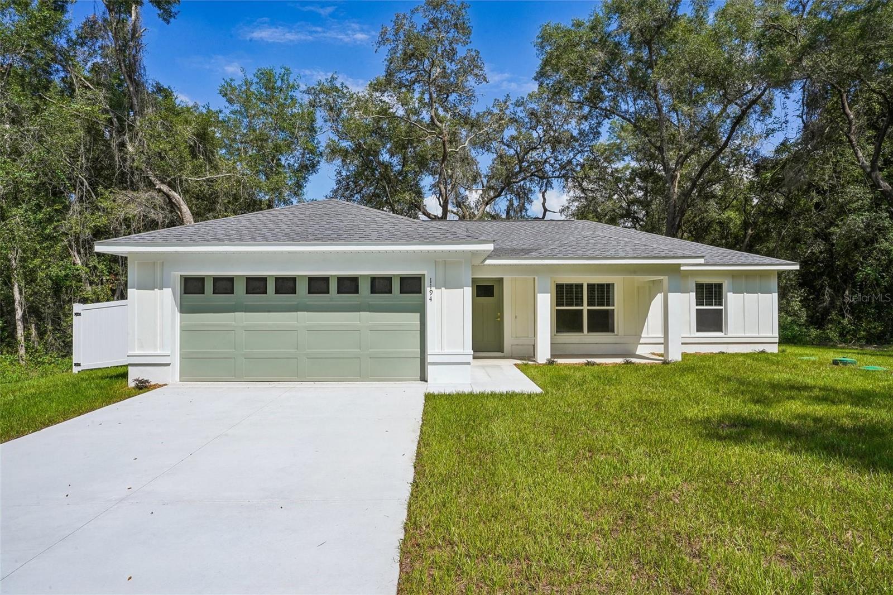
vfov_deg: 57.2
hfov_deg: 78.6
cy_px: 298
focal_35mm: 22
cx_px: 446
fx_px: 546
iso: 100
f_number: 20
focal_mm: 22
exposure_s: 1/60
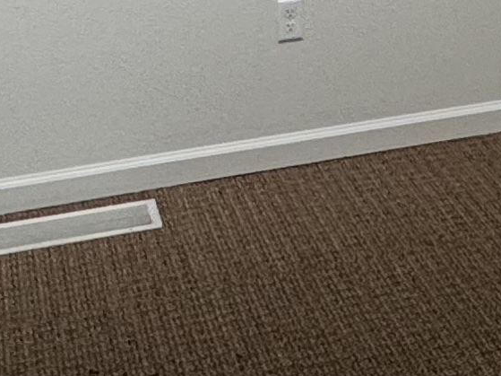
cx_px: 525
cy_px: -481
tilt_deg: +1.9
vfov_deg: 12.2
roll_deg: +0.9
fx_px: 1461
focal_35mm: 101
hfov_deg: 18.8
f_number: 2.2
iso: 64
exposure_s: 1/120
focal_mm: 2.22
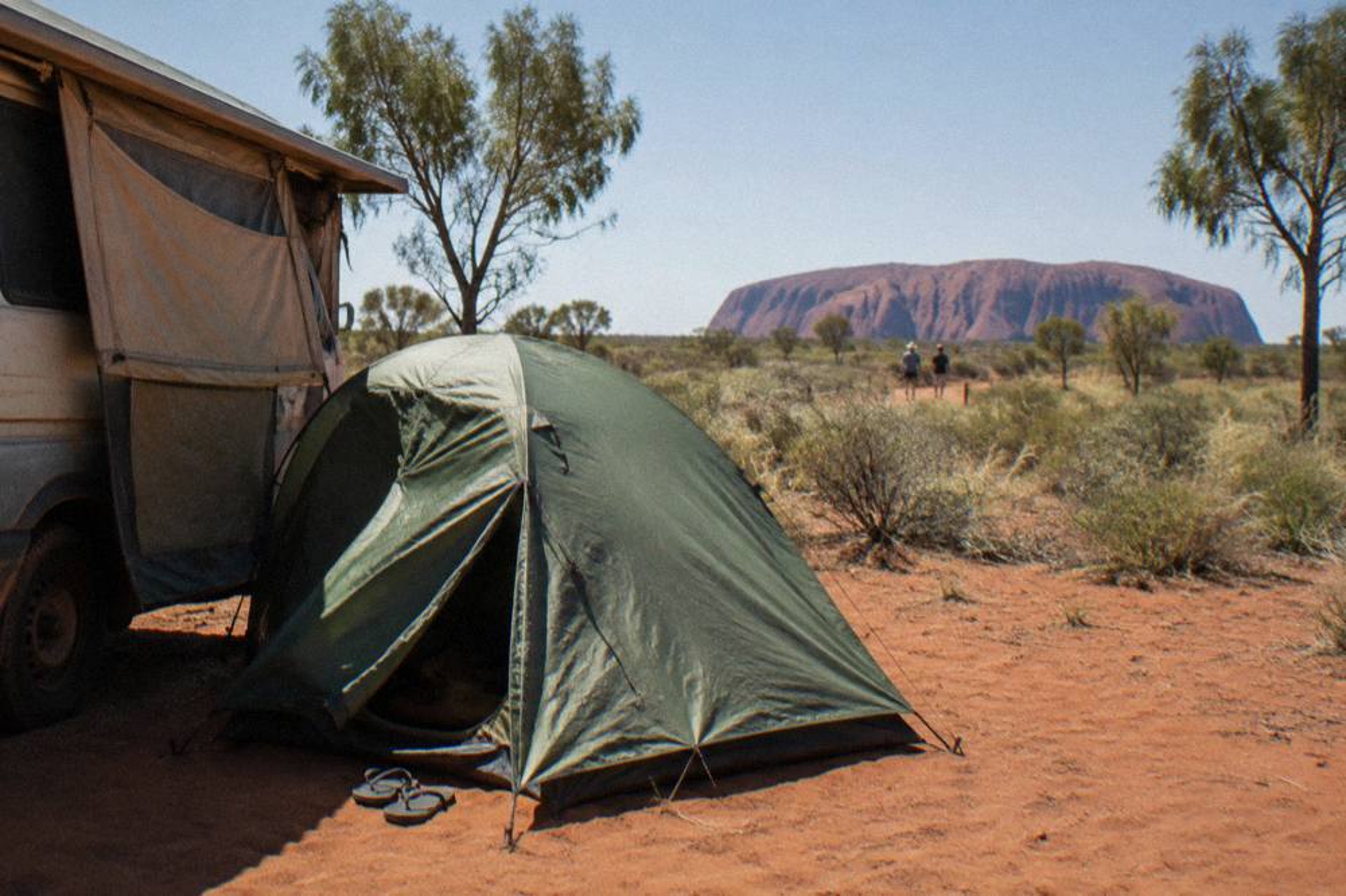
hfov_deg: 41.9
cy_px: 448
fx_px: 1757
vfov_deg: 28.6
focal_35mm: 47
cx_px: 673
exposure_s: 1/500
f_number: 5.6
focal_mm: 47
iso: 320
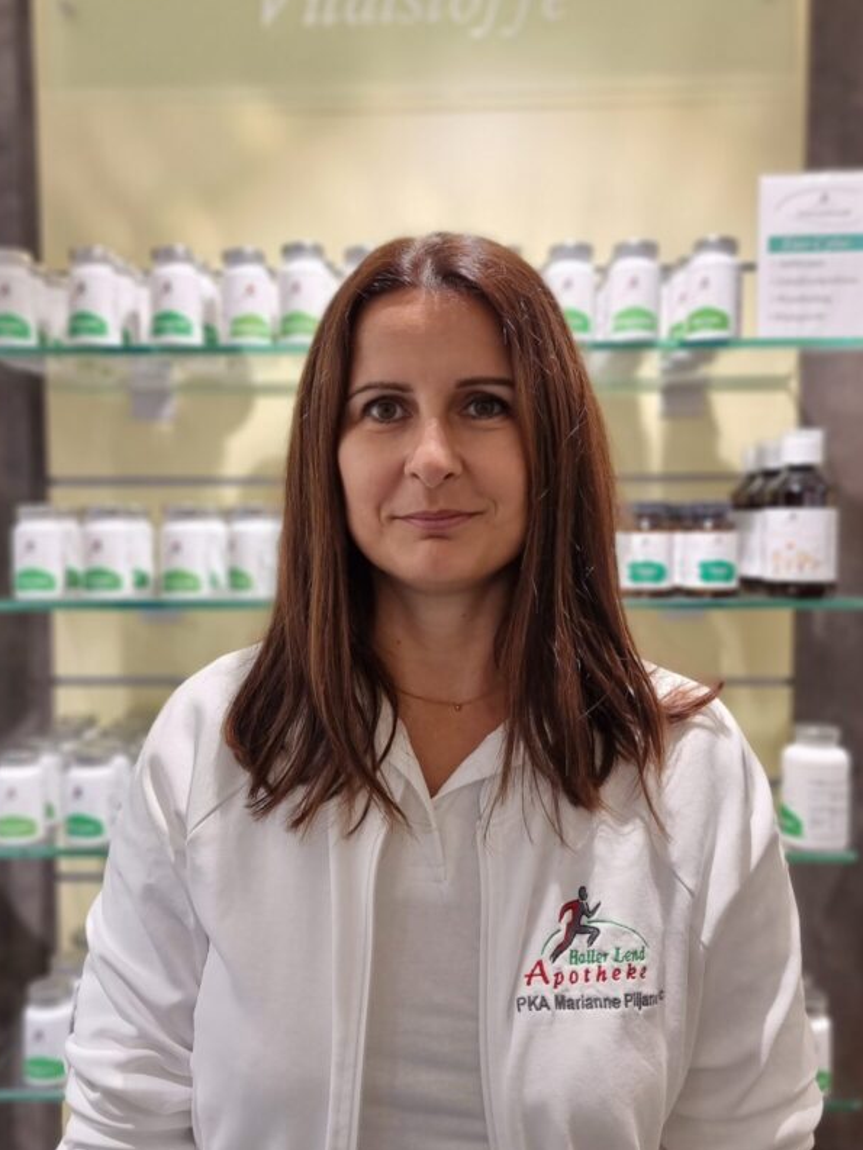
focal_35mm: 31
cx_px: 402
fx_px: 1030
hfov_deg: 45.4
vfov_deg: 58.3
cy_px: 579
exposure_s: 1/100
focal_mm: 6.7
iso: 50
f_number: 1.8
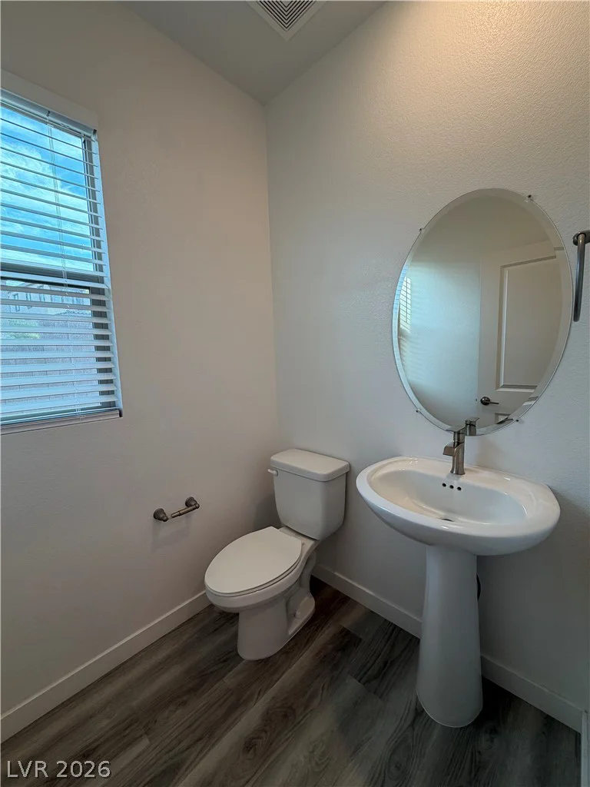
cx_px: 295
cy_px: 394
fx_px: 318
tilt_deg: -6.8
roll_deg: +1.3
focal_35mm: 14
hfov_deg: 85.7
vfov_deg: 102.1
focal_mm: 2.22
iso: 100
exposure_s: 1/120
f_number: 2.2
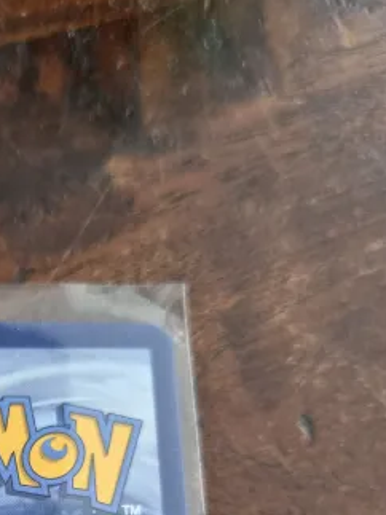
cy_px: 542
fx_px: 848
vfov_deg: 30.8
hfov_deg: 24.0
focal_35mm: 57
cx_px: -38
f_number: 1.8
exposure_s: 1/100
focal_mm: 5.4
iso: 800
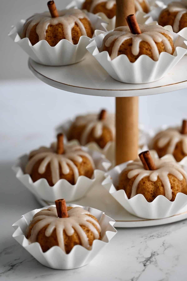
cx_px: 94
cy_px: 140
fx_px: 1227
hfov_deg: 8.7
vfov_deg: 13.0
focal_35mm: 158
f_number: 3
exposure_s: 1/160
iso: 400
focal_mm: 105
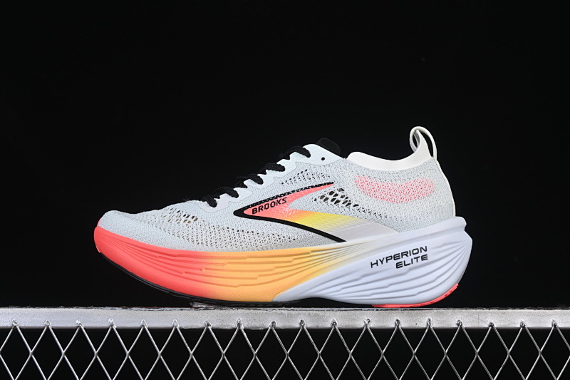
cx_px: 285
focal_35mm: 75
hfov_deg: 27.0
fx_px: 1187
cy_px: 190
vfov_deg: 18.2
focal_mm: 50
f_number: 8
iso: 160
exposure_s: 1/80
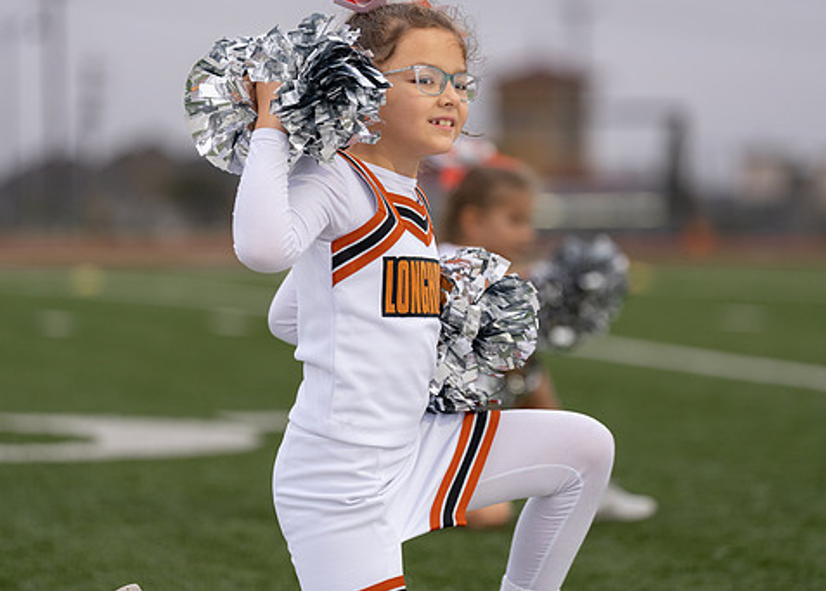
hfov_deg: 10.5
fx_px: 4482
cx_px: 433
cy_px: 243
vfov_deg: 7.5
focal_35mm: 191
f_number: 2.8
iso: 640
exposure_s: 1/1000
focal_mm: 150
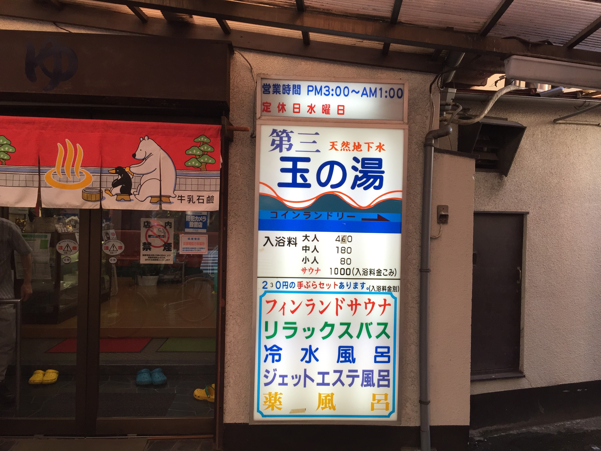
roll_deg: -2.3
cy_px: 226
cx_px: 300
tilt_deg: -2.5
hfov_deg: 61.7
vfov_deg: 48.2
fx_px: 503
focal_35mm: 29
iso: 50
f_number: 2.2
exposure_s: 1/120
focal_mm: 4.15
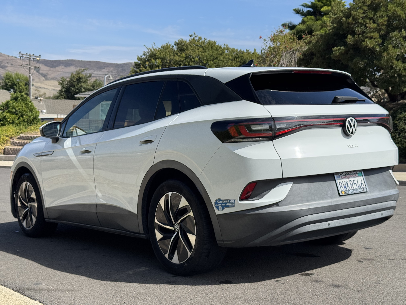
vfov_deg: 30.3
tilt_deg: -4.6
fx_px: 563
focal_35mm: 48
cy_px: 152
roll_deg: -1.6
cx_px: 203
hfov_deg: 39.7
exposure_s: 1/4310
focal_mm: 6.76
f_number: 1.78
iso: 64
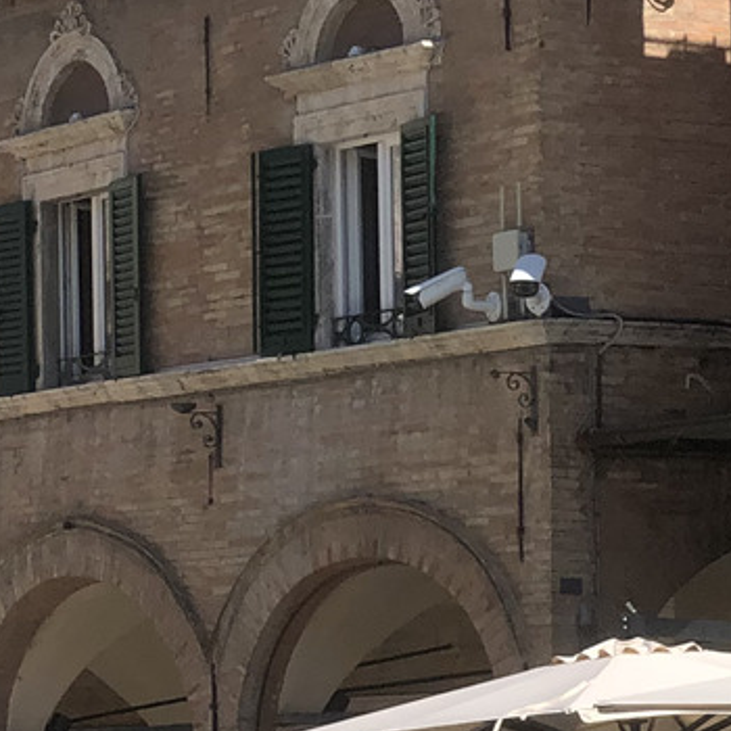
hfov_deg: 8.0
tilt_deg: +3.5
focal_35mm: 210
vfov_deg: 8.3
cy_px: 543
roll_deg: +1.5
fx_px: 5017
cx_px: -712
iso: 16
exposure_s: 1/1312
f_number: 2.4
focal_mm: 6
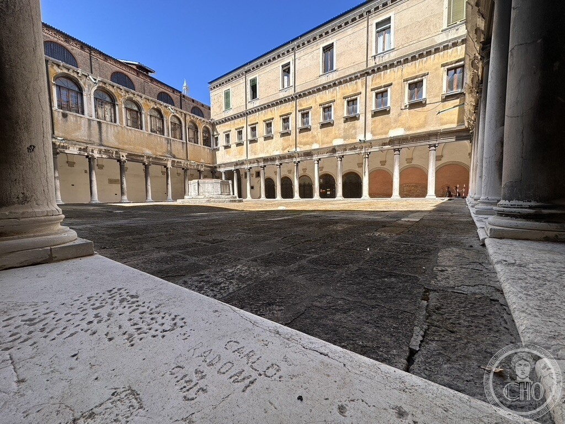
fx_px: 229
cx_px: 282
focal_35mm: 14
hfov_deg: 102.1
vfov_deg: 85.7
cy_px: 212
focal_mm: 2.22
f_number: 2.2
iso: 50
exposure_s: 1/955
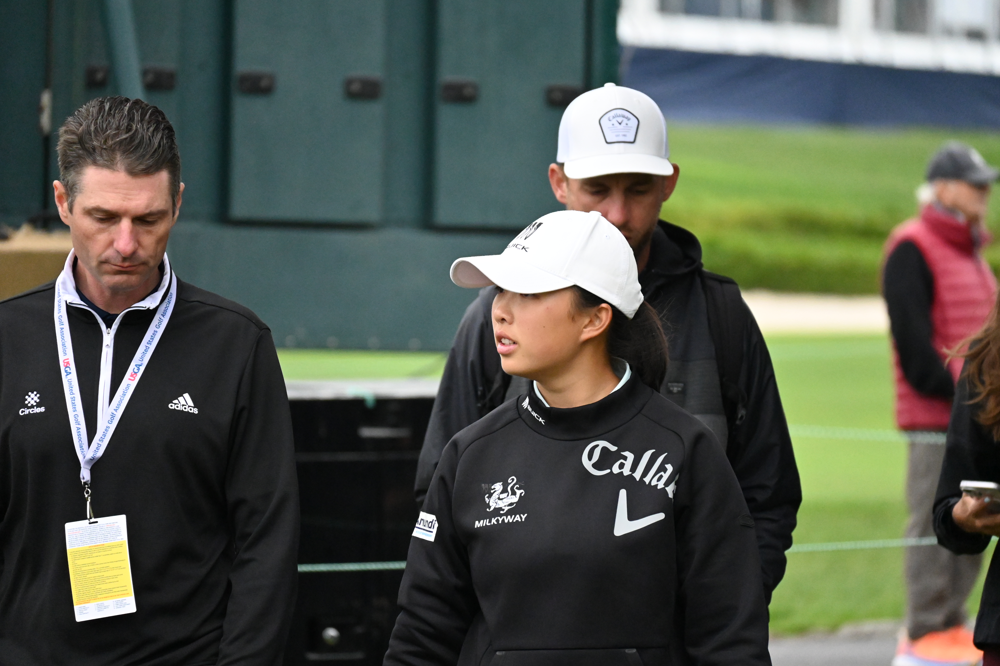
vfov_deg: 3.6
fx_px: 10471
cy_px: 334
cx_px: 502
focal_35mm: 377
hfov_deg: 5.5
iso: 5600
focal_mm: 250
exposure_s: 1/4000
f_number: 6.3
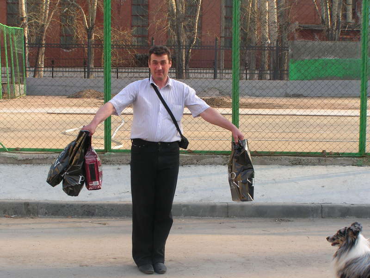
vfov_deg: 20.4
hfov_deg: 27.0
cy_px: 139
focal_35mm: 72
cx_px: 185
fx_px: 770
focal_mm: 12.1
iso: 50
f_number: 5.6
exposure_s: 1/100
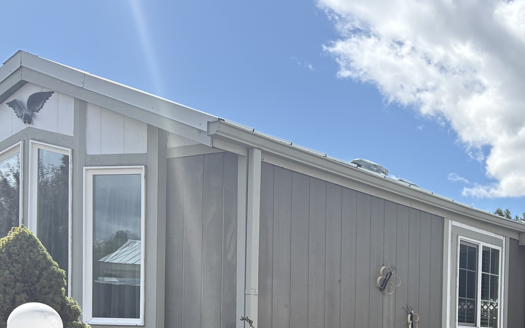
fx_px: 787
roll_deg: -1.1
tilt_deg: -0.6
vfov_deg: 22.2
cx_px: 491
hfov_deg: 34.4
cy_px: 362
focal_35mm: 55
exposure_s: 1/3125
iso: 64
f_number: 1.6
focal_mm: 5.96
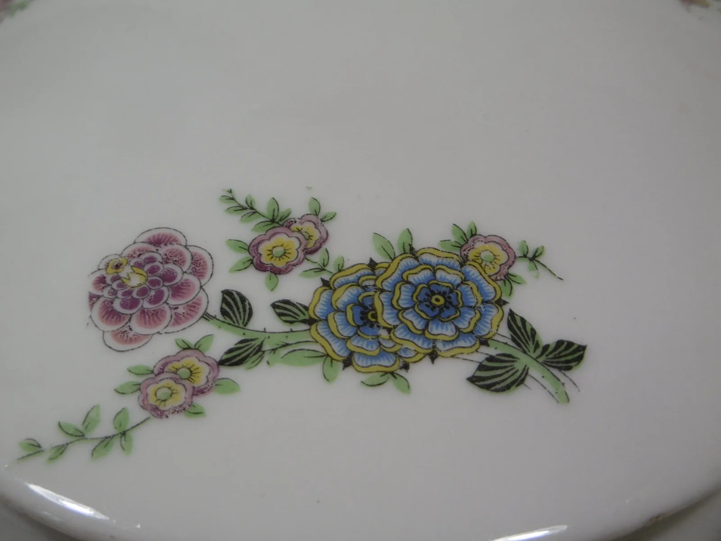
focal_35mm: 38
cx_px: 360
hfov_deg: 49.0
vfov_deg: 37.7
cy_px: 270
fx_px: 791
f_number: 3.7
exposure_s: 1/30
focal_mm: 6.8
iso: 100
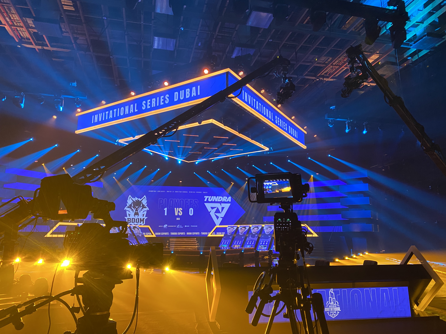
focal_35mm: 26
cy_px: 167
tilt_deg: +9.8
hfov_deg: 67.3
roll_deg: -0.3
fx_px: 335
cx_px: 223
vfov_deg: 53.1
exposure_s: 1/60
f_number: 1.8
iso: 400
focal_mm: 4.25
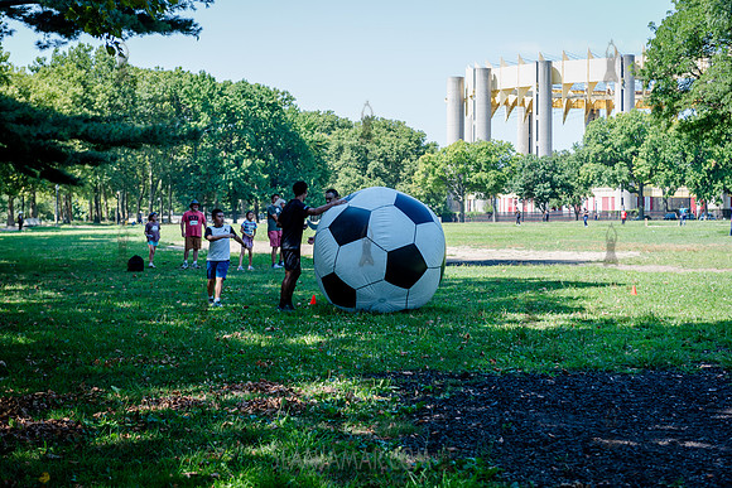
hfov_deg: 28.8
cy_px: 244
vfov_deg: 19.5
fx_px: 1424
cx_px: 366
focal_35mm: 70
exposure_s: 1/400
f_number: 4
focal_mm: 70
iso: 200
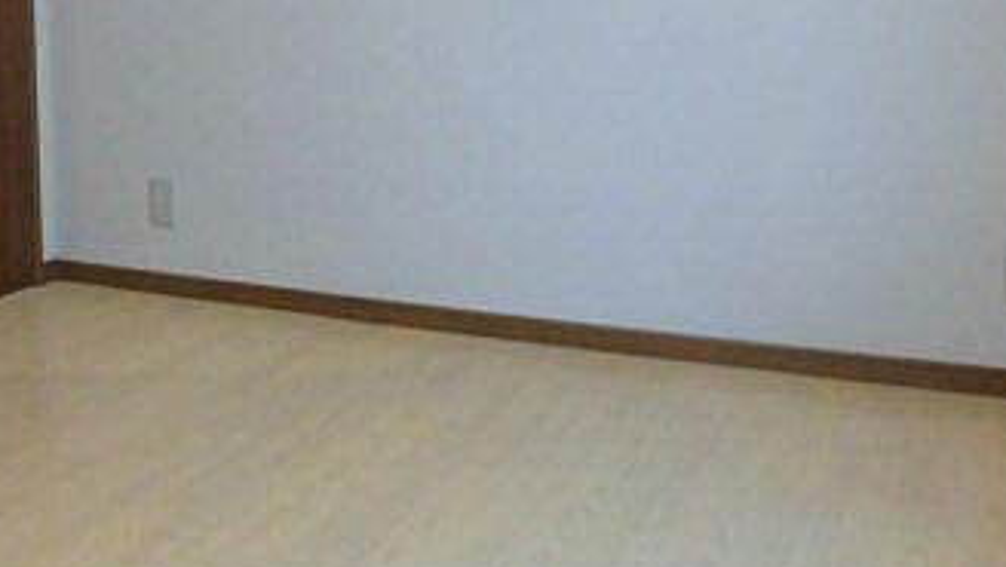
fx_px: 1361
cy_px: -77
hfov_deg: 39.9
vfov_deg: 22.1
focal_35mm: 51
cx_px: 316
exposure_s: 1/40
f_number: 3.1
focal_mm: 4.3
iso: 250
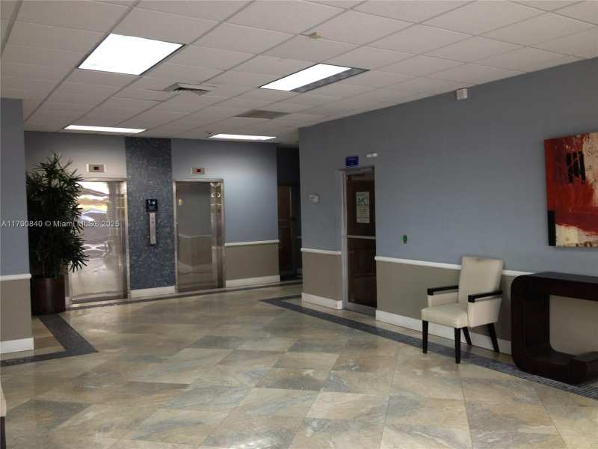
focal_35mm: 35
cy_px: 224
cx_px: 299
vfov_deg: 40.7
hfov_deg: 52.6
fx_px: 605
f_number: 2.4
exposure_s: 1/21
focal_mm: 4.28
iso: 50
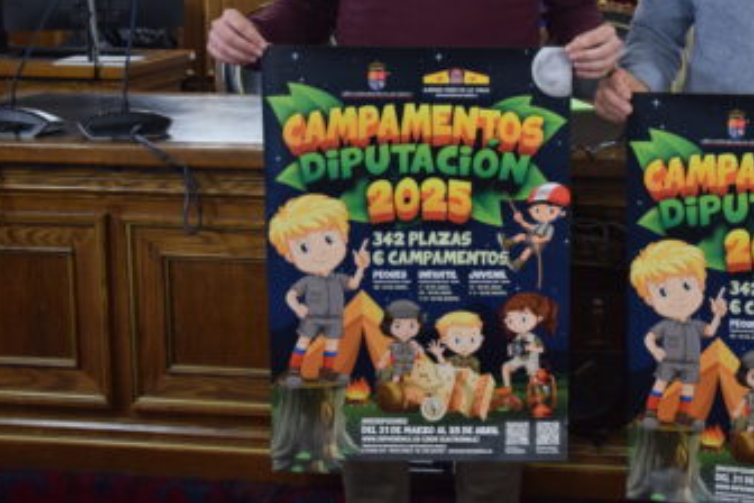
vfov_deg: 22.7
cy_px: 99
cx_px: 588
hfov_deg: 33.1
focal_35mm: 59
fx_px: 1236
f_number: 3.8
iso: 1250
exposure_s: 1/60
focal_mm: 22
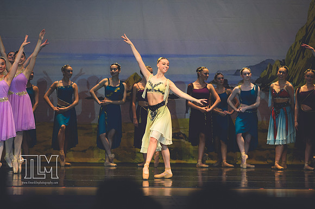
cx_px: 158
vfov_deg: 5.9
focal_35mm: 232
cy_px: 104
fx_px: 2029
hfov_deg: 8.9
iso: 800
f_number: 2.8
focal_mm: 155
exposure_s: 1/500
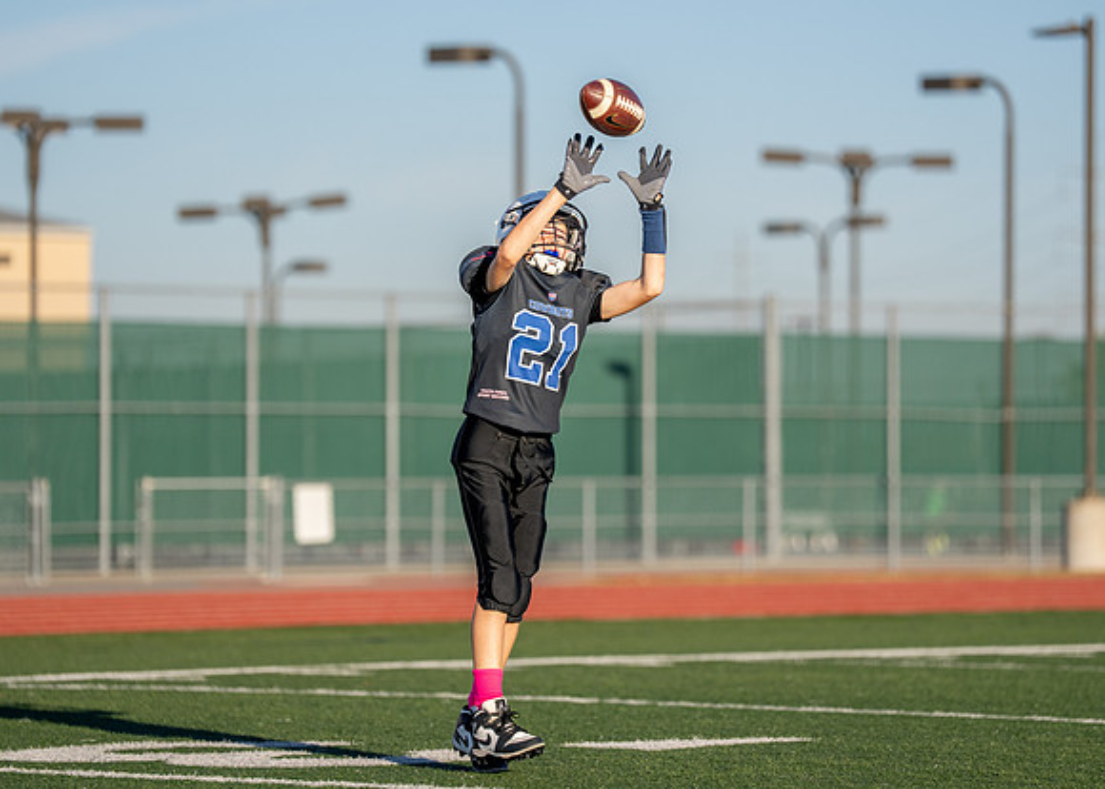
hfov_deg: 11.1
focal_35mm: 181
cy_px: 370
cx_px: 547
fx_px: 5691
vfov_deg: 7.9
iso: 250
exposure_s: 1/4000
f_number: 2.8
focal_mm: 151
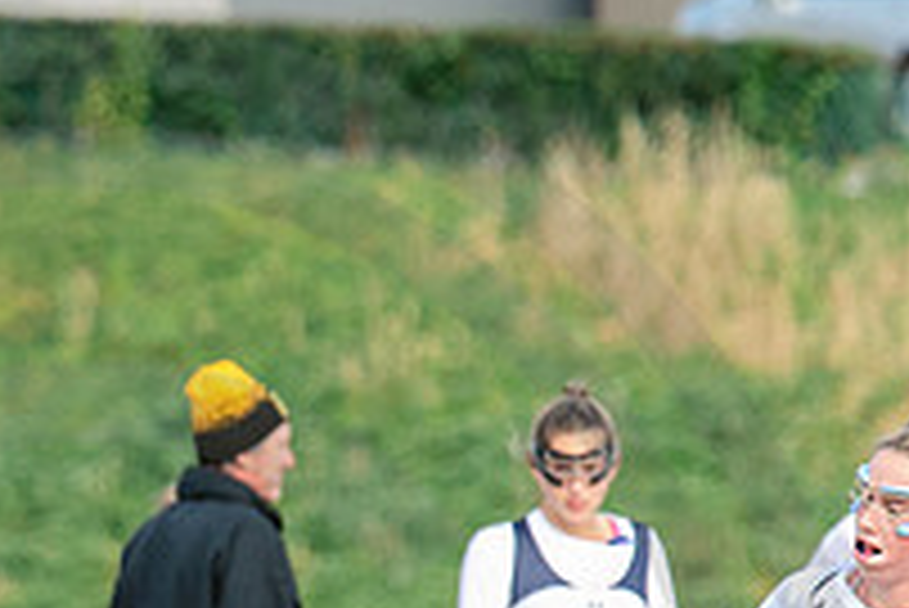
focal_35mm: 1316
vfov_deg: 1.0
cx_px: -413
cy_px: 1041
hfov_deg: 1.6
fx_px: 33252
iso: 250
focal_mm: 200
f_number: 4
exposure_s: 1/1000
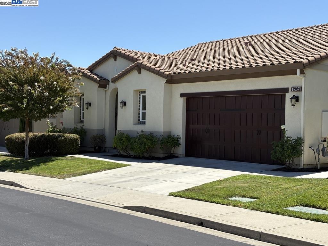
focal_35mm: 52
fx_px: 493
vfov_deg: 28.0
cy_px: 123
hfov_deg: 36.8
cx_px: 164
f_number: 1.6
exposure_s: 1/2747
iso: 32
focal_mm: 5.96
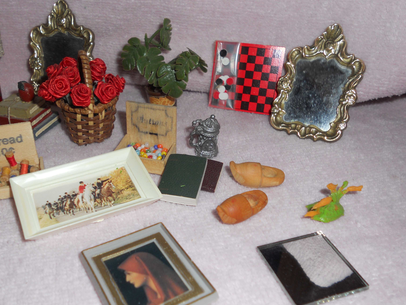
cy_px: 159
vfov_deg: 38.7
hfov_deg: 50.0
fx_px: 434
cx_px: 178
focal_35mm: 37
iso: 80
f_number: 8.8
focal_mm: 5.8
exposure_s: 1/25
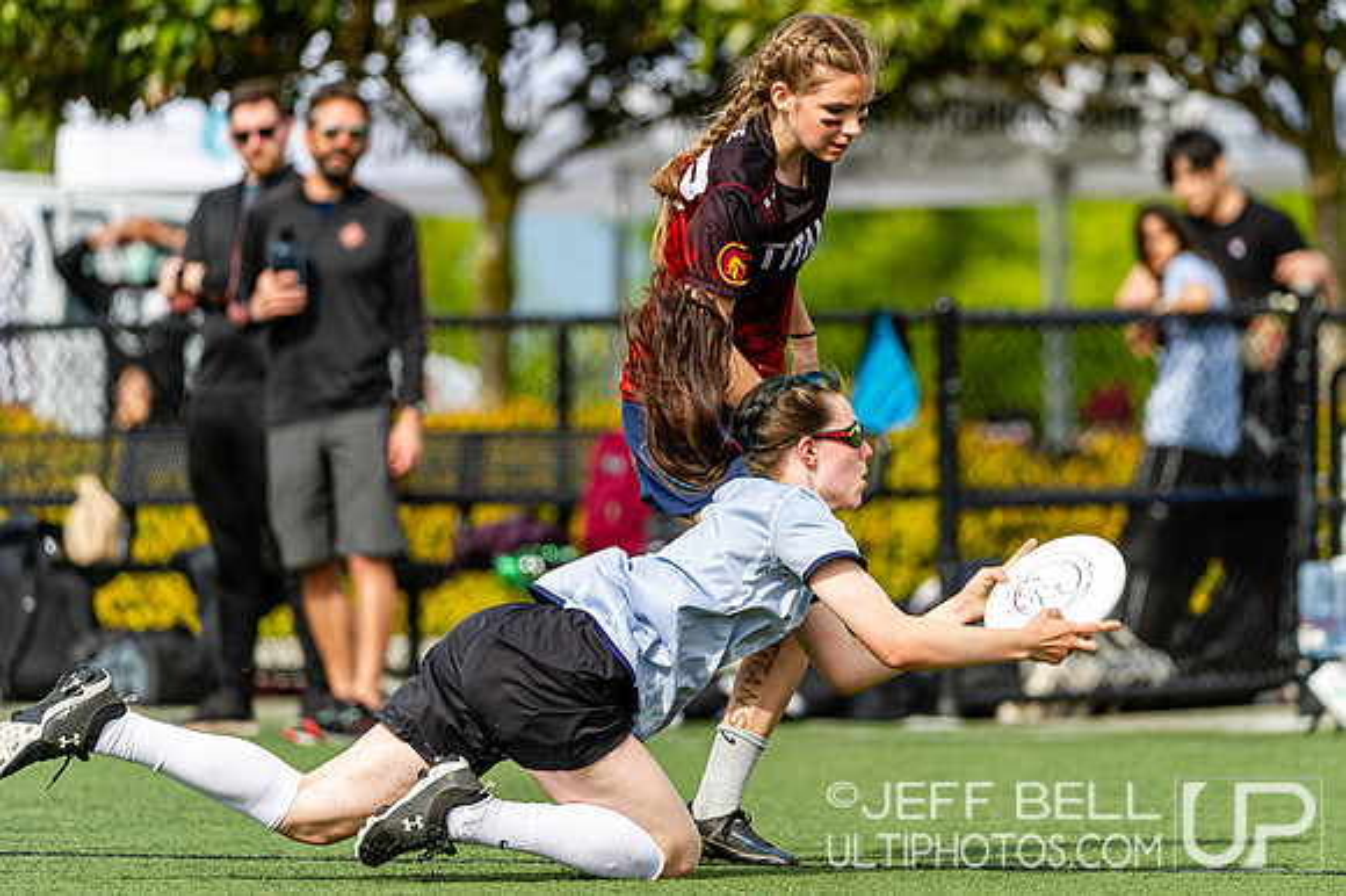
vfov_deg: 3.7
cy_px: 384
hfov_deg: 5.5
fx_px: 13896
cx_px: 809
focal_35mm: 372
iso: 200
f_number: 4
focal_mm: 300
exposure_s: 1/1000
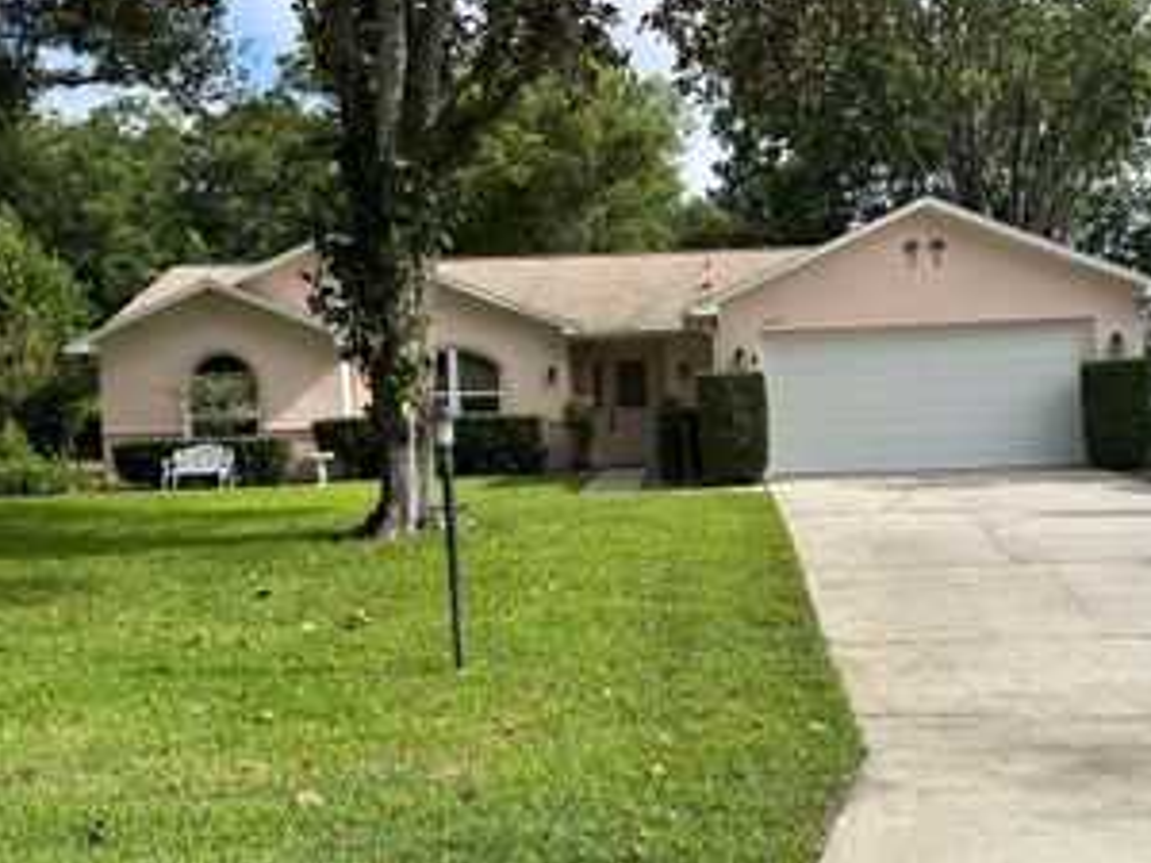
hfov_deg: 46.6
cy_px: 481
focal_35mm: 40
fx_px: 1330
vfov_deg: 35.9
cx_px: 679
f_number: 1.78
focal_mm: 6.86
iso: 80
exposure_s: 1/3597
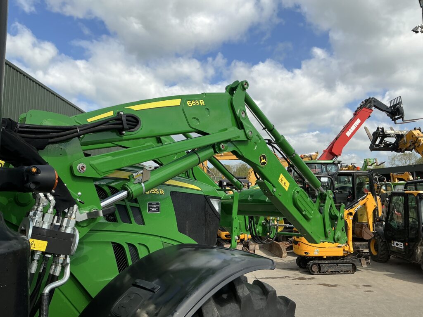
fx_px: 342
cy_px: 158
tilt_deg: +6.6
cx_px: 212
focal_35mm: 28
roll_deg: -1.1
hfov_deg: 63.4
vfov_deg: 49.7
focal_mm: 3
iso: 25
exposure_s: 1/1848
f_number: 1.8
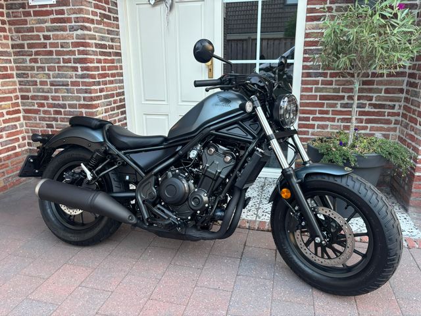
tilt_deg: -16.7
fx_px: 316
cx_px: 210
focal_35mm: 26
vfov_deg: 53.1
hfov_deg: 67.3
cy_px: 158
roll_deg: +0.1
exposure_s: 1/50
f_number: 1.6
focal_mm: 5.96
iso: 200
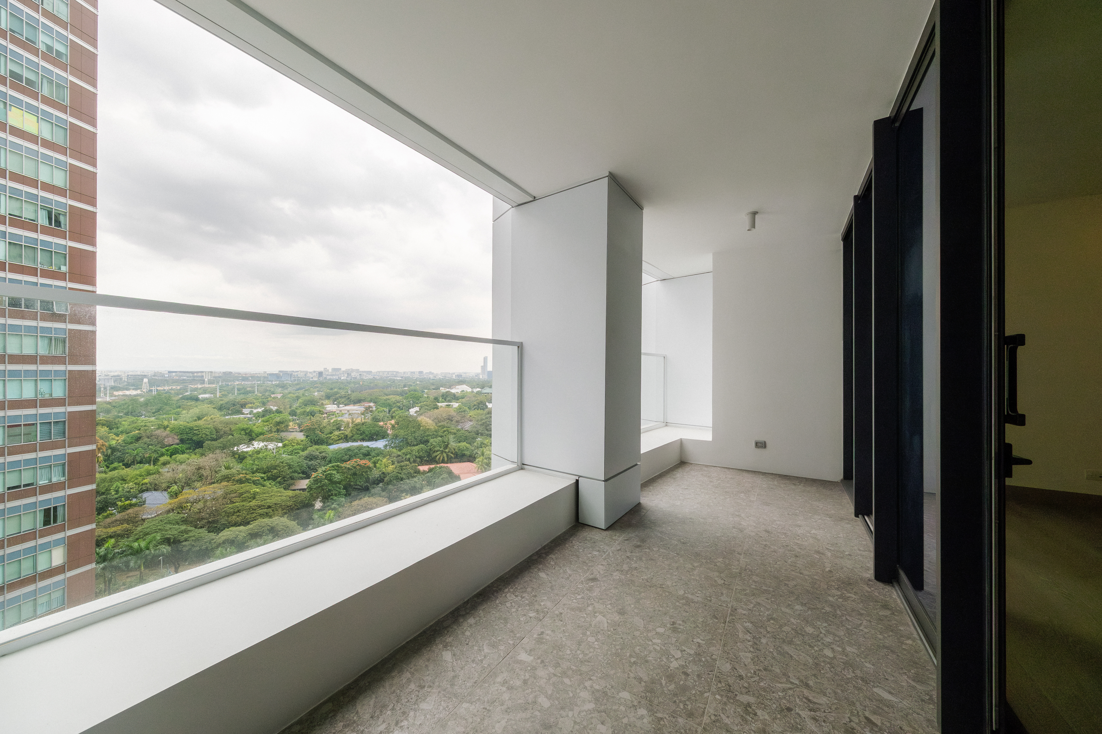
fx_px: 367
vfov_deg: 90.0
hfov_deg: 112.6
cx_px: 551
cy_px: 367
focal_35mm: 12
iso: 640
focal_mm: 8
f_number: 6.4
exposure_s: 1/800
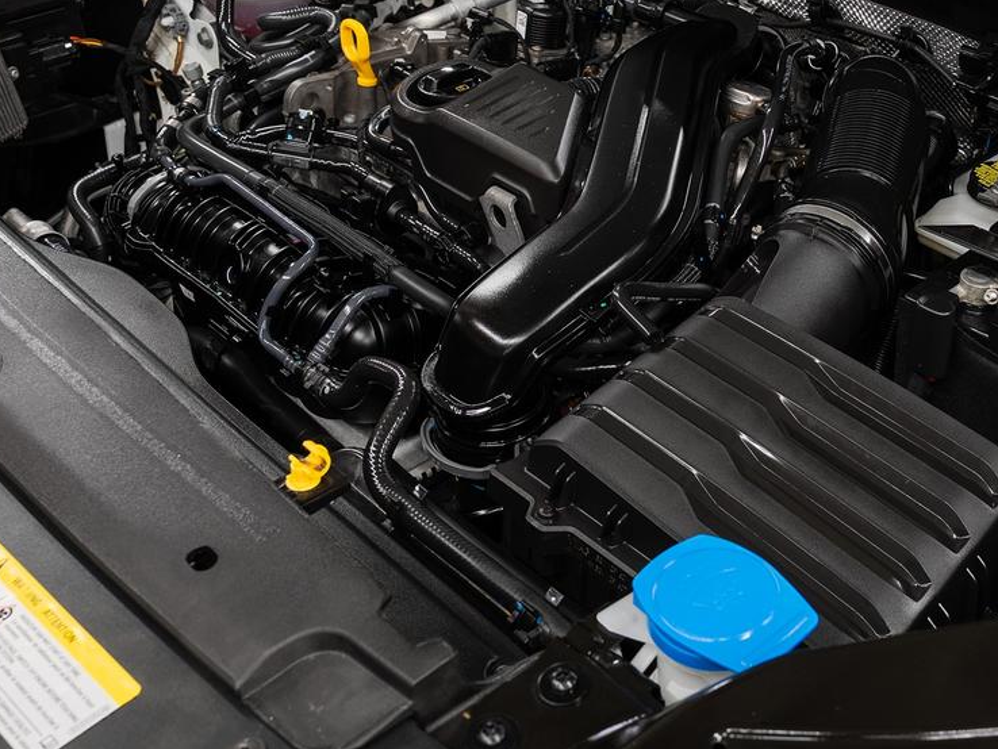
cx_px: 763
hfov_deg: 40.7
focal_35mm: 45
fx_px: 1298
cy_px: 256
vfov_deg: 32.0
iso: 100
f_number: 7.1
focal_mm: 24
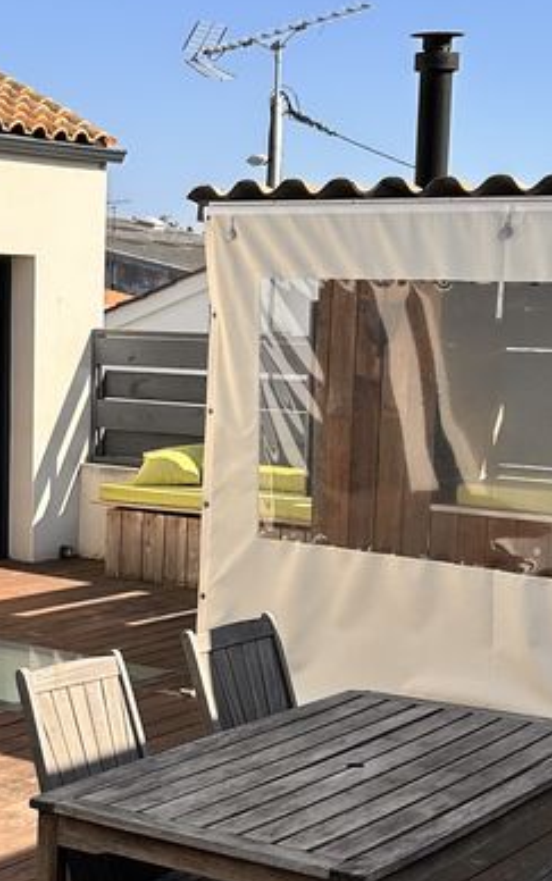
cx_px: 98
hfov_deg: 18.2
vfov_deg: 28.8
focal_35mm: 71
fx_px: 1706
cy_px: 570
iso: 50
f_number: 1.5
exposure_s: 1/4630
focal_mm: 5.7
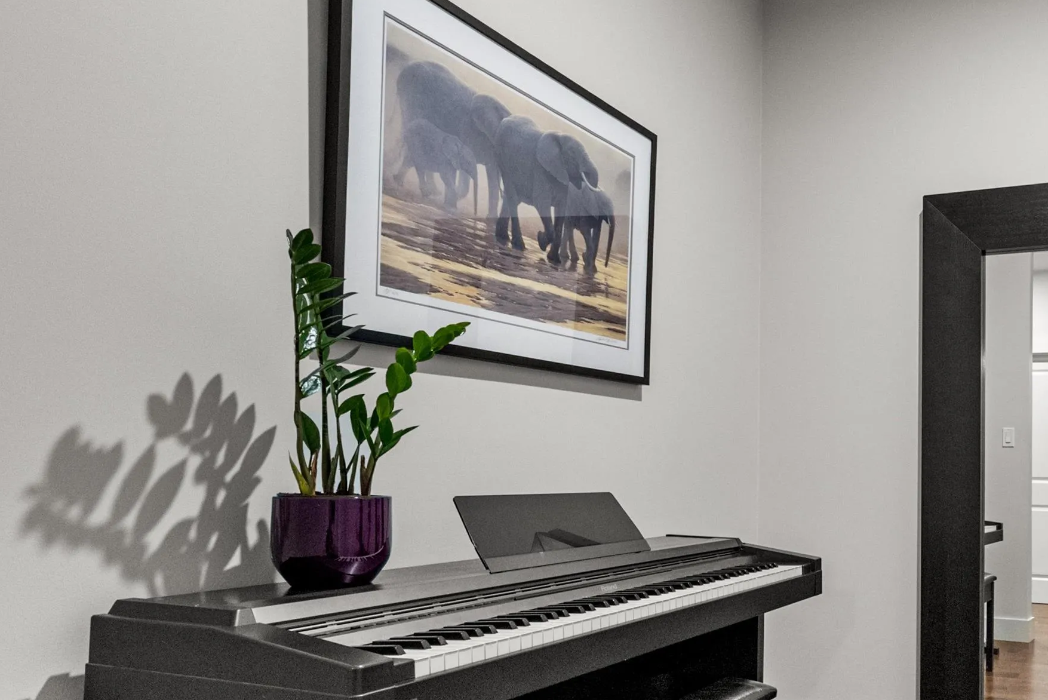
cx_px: 902
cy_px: 473
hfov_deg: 58.0
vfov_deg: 45.7
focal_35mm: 28
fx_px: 815
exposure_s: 1/15
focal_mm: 16
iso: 12800
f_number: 9
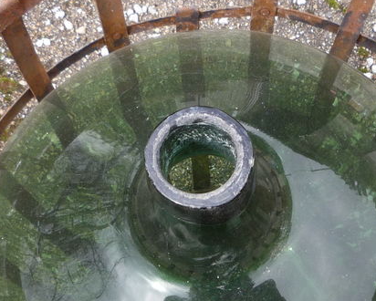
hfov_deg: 26.6
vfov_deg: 21.2
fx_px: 790
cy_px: 265
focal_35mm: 71
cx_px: 245
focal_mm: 5.2
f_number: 4
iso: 100
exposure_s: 1/100
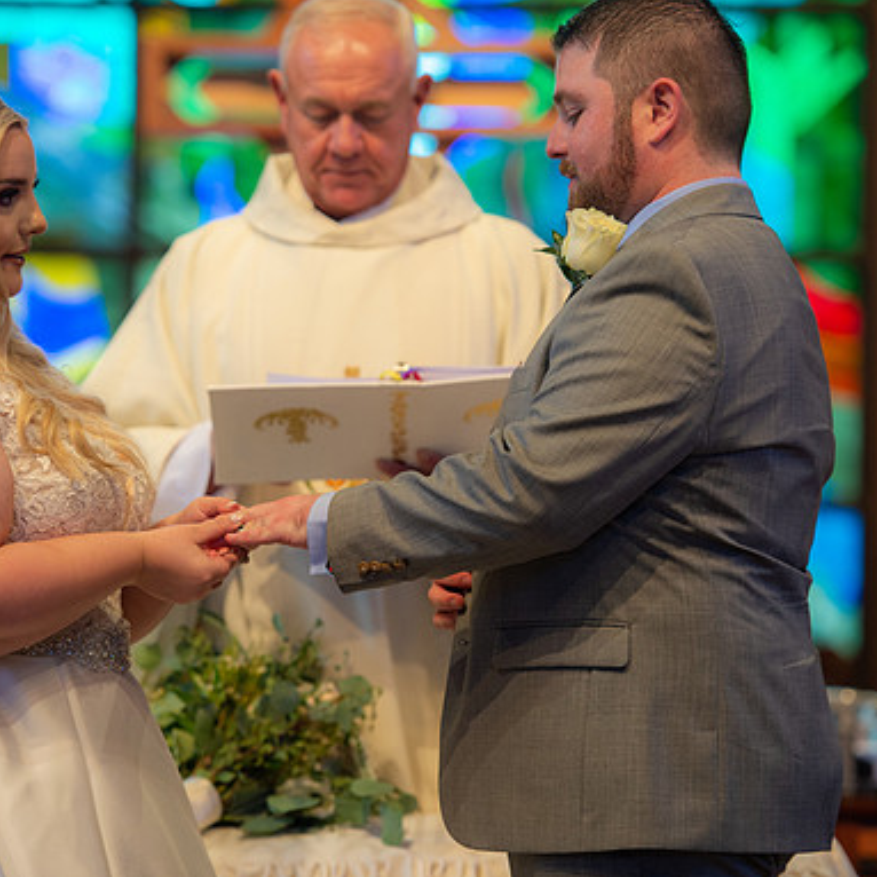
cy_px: 437
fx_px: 5159
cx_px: 385
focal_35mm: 180
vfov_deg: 9.7
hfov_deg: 9.7
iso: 1250
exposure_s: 1/125
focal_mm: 140
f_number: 3.2
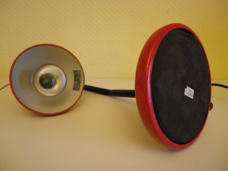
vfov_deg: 49.7
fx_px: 184
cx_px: 114
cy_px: 86
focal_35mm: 28
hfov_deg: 63.4
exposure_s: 1/60
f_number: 2.6
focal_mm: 4.9
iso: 640
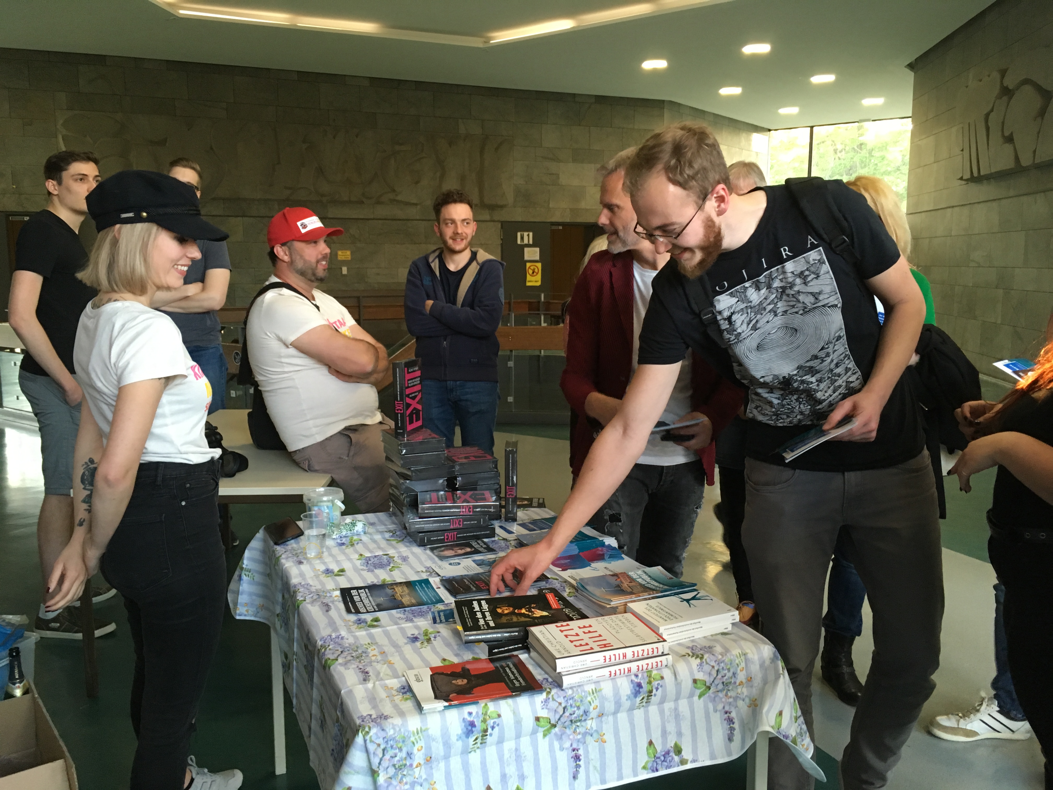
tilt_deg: -8.5
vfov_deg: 48.2
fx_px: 882
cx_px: 526
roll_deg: +1.2
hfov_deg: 61.7
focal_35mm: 29
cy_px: 395
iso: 160
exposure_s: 1/33
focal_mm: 4.15
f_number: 2.2
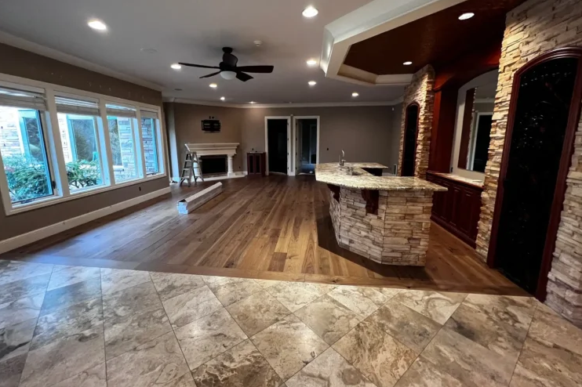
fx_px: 226
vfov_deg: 81.1
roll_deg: -0.5
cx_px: 285
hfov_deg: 104.3
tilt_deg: -8.2
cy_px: 182
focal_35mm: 14
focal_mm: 1.57
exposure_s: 1/60
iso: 400
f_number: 1.8
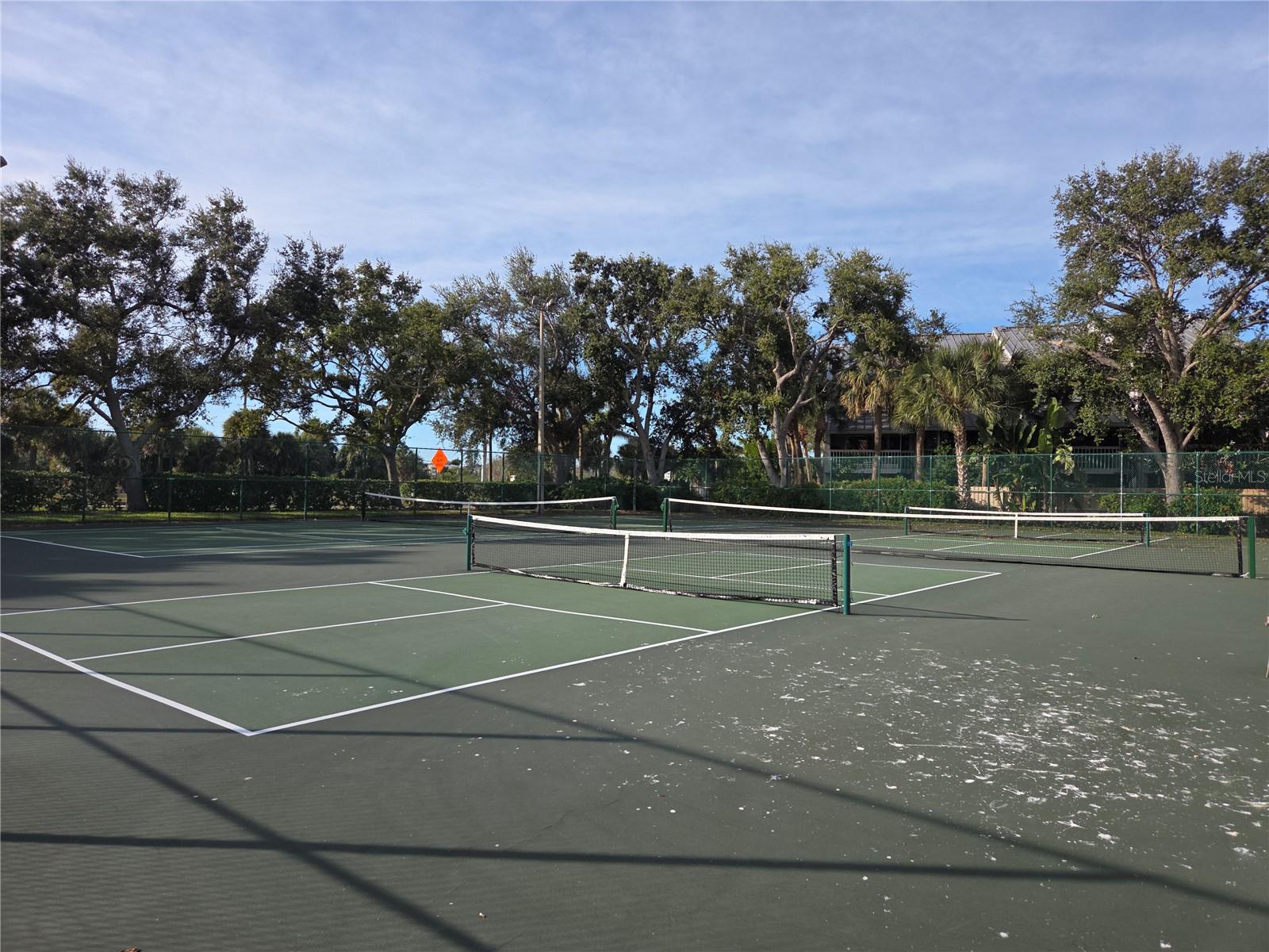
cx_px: 634
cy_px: 476
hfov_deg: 73.9
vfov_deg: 58.9
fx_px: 843
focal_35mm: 23
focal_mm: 5.4
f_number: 1.8
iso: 25
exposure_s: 1/1476
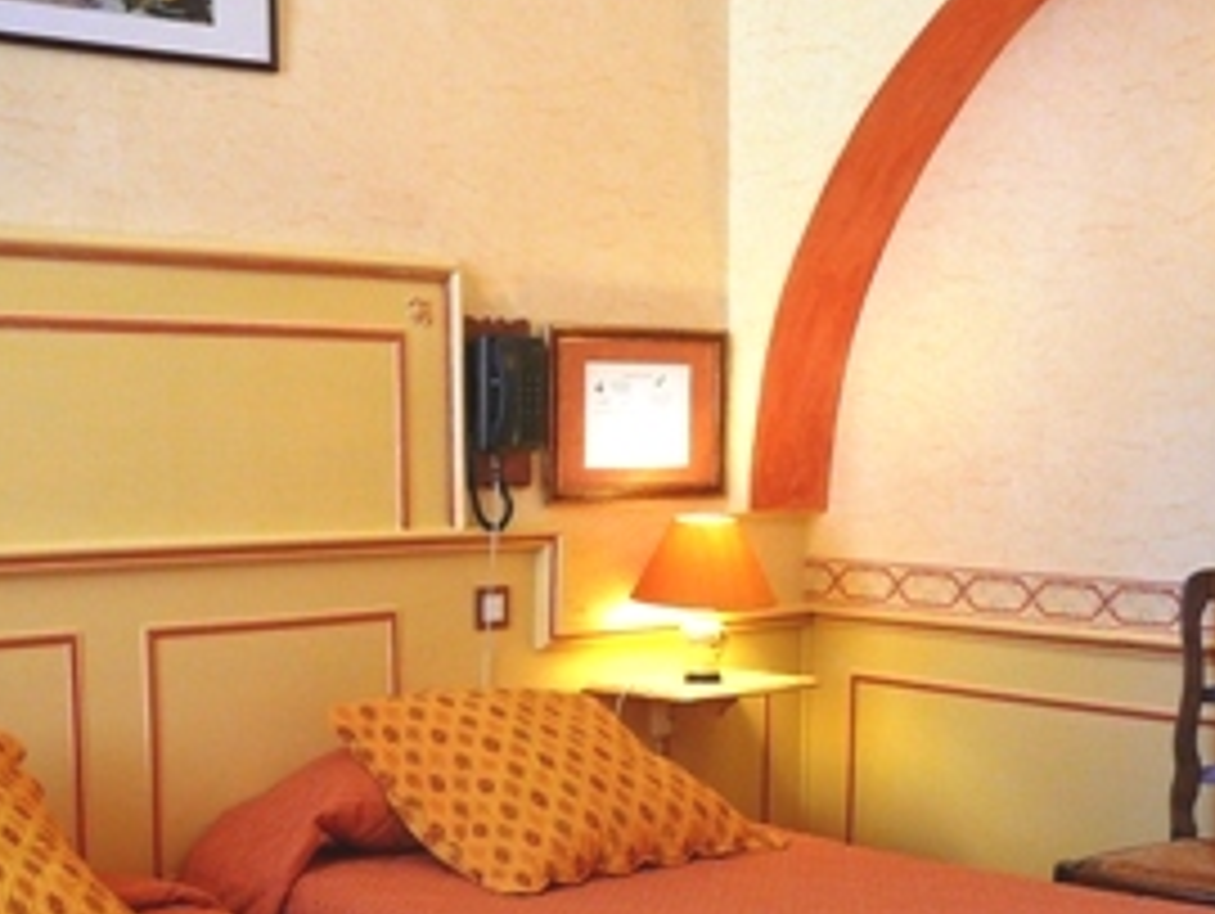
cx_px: 614
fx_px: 1862
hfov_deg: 36.1
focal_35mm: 53
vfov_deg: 27.2
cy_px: 682
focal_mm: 5.2
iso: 200
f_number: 2.8
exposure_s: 1/30
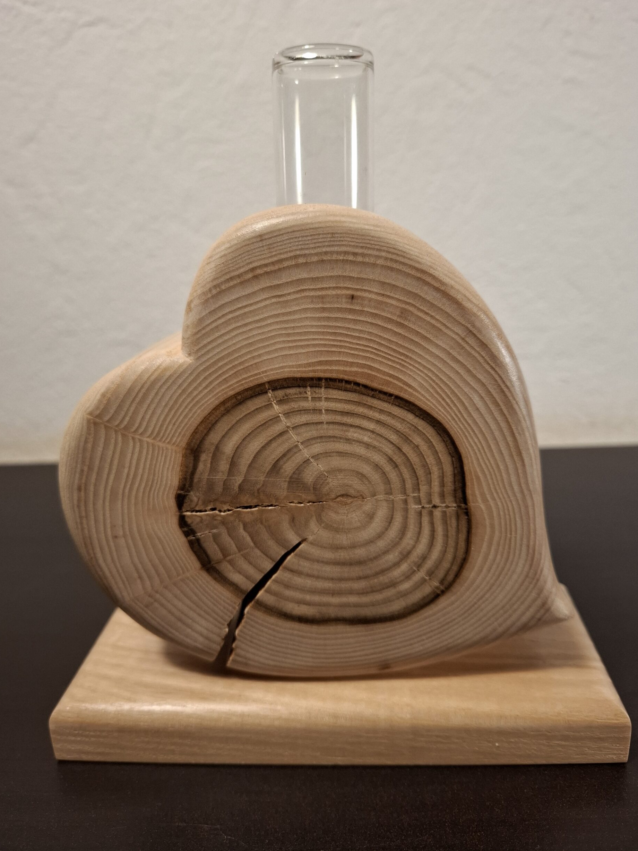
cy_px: 409
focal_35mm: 24
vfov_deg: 71.6
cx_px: 329
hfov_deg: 56.8
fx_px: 590
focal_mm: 5.54
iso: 160
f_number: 1.8
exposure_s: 1/50
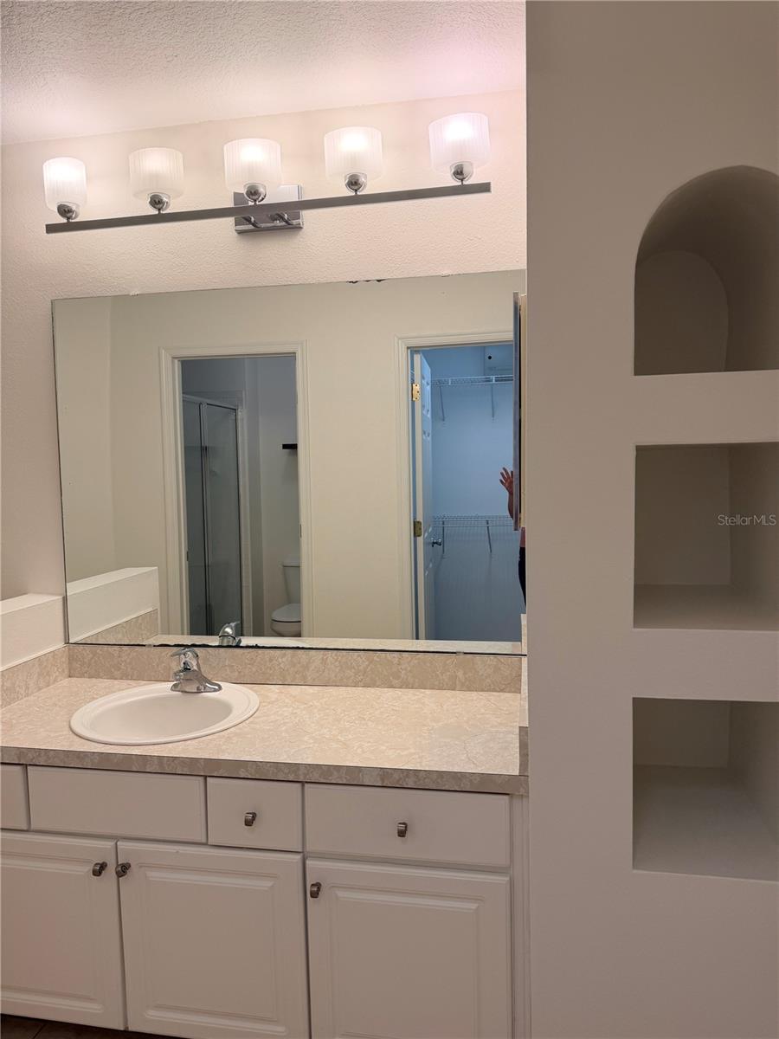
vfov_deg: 71.6
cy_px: 520
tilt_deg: -4.6
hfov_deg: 56.8
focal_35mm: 24
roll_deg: +0.0
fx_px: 720
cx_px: 390
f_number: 1.78
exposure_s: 1/194
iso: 80
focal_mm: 6.76
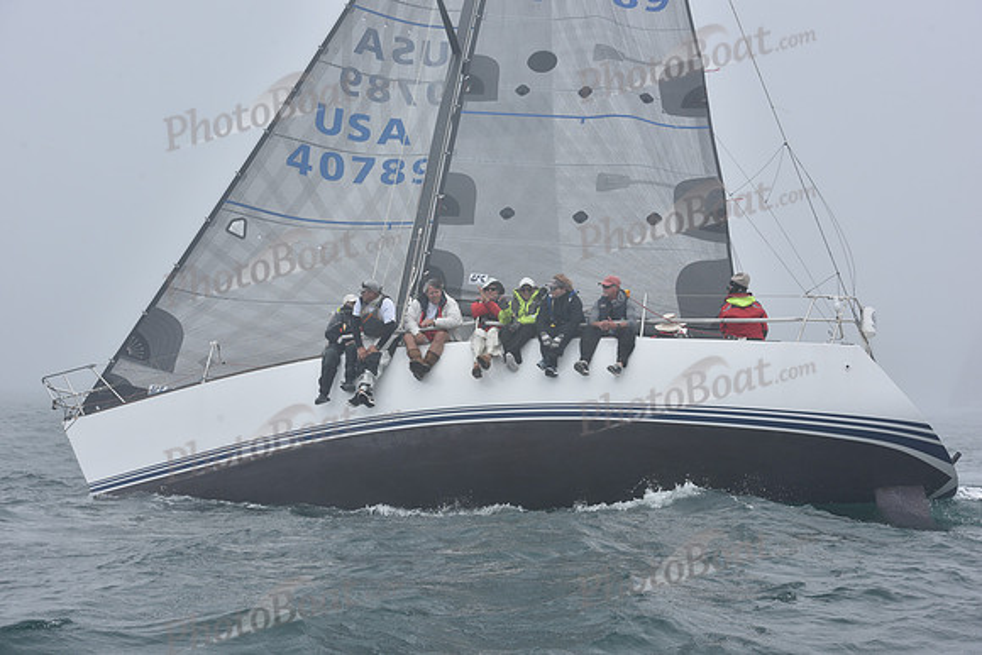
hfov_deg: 28.8
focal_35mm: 70
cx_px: 491
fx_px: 1910
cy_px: 328
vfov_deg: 19.5
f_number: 9
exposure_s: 1/800
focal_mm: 70
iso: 250
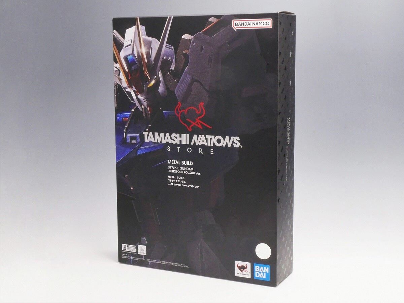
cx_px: 202
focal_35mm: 44
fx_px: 514
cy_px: 152
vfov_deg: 32.9
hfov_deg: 42.9
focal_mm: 22
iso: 800
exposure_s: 1
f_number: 18
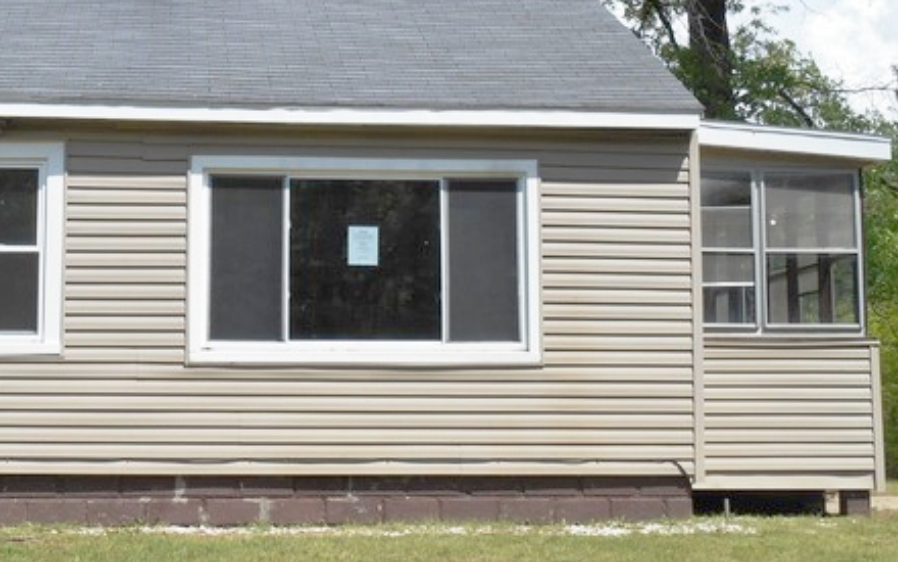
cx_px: 316
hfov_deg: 28.8
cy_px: 225
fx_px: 1738
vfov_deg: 18.3
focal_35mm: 71
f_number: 4
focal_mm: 8.3
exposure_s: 1/640
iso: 80
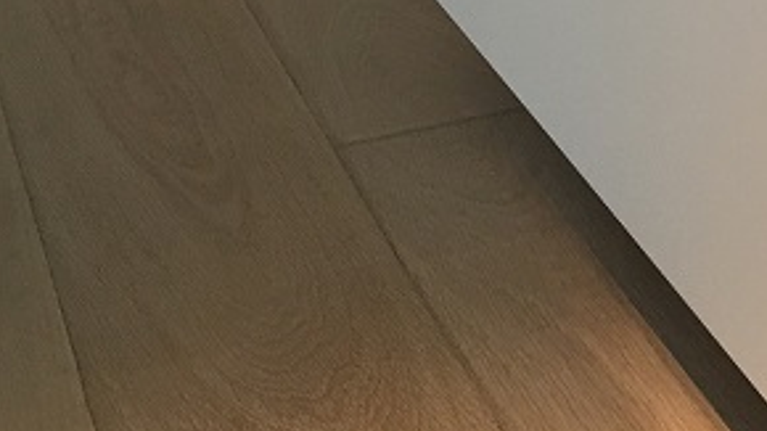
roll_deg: -0.3
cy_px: -34
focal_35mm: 109
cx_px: 1121
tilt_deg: -18.9
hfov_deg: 17.8
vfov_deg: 11.0
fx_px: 2216
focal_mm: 4.15
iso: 50
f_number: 2.2
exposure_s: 1/33
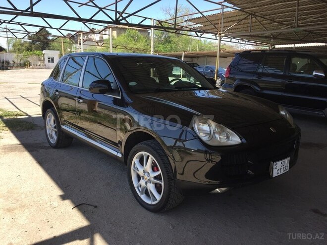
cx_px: 164
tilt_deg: -12.8
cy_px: 122
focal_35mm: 29
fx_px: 274
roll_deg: -1.3
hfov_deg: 61.7
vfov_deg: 48.2
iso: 32
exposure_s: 1/682
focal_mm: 4.15
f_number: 2.2
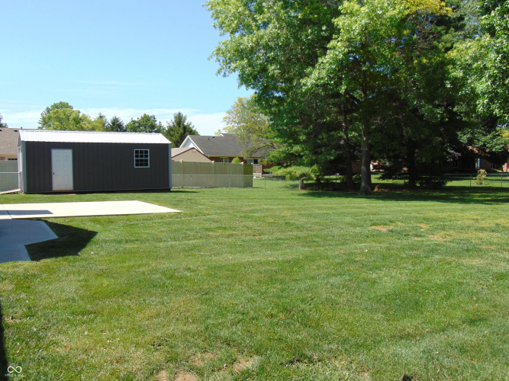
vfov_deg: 42.9
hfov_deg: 55.4
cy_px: 190
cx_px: 254
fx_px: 485
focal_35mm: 33
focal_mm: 5.8
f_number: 3.2
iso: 80
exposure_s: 1/640
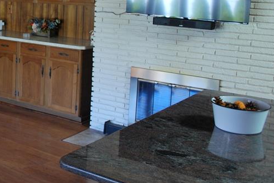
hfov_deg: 32.6
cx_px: -2
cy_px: 38
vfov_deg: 23.9
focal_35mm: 56
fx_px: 426
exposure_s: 1/30
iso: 400
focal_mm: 18
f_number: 3.5
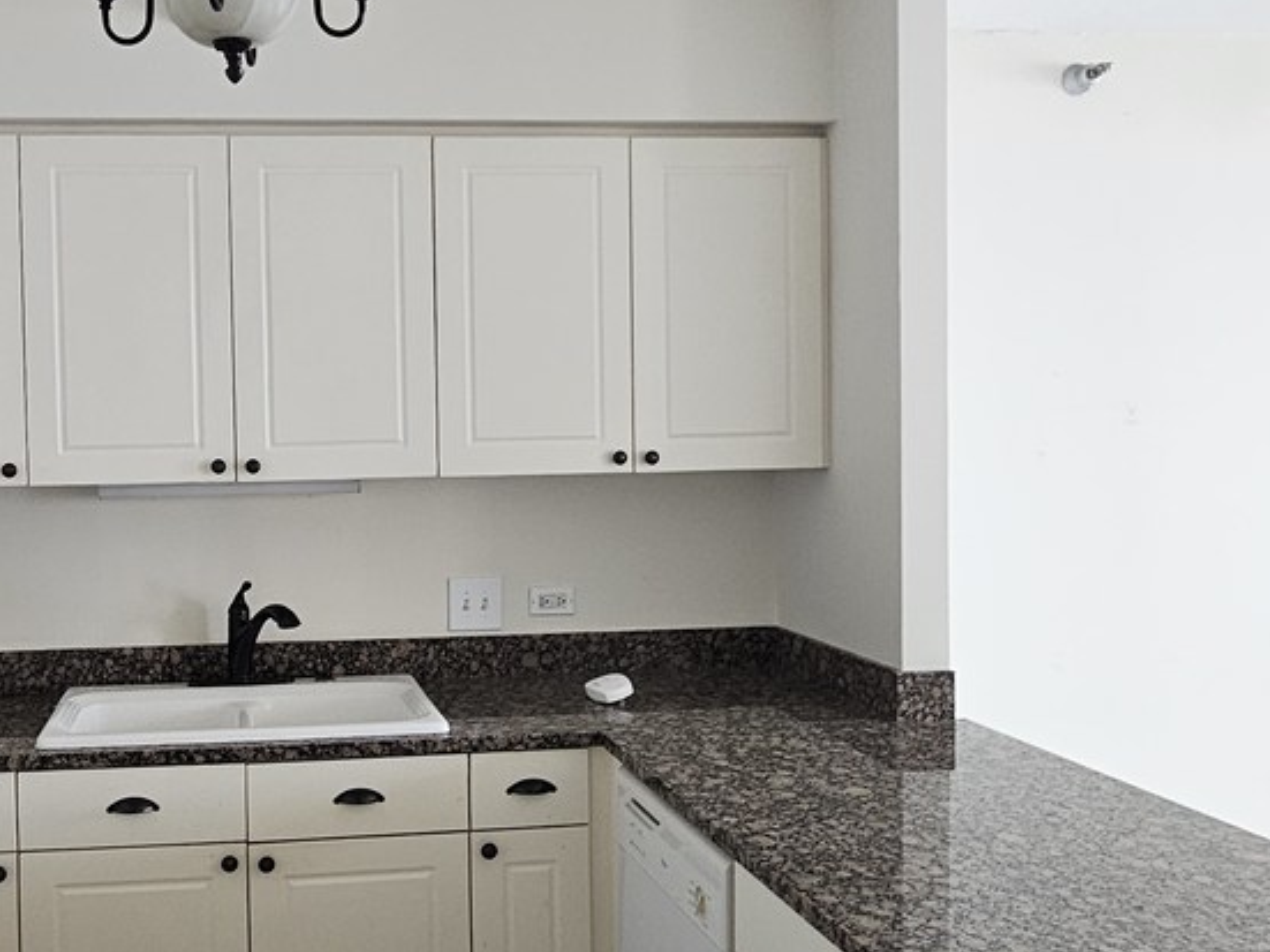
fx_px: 1247
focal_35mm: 34
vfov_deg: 41.8
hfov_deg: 52.7
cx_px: 403
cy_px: 447
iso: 100
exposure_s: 1/60
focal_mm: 2.2
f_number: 2.2
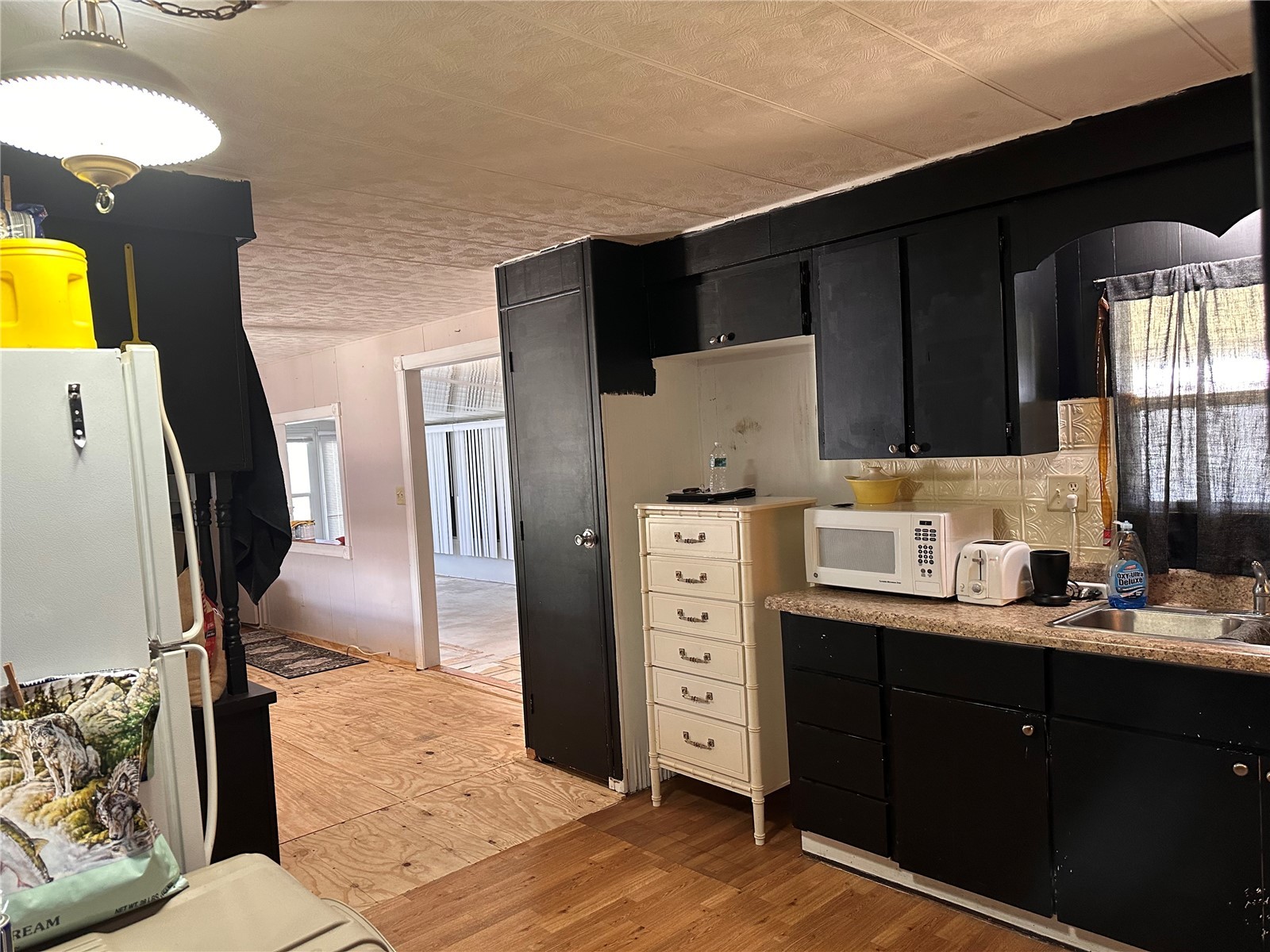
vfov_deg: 56.8
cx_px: 635
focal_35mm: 24
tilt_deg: -1.8
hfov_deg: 71.6
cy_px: 476
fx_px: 881
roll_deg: +3.3
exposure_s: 1/60
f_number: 1.78
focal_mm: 6.86
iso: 400
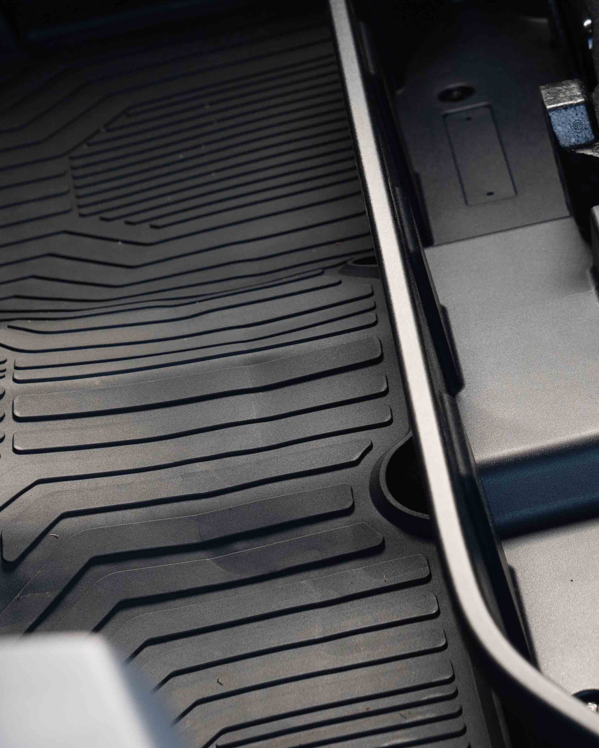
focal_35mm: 147
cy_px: 270
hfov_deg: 10.4
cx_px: 572
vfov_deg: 13.1
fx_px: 3258
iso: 500
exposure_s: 1/160
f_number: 4.5
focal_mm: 62
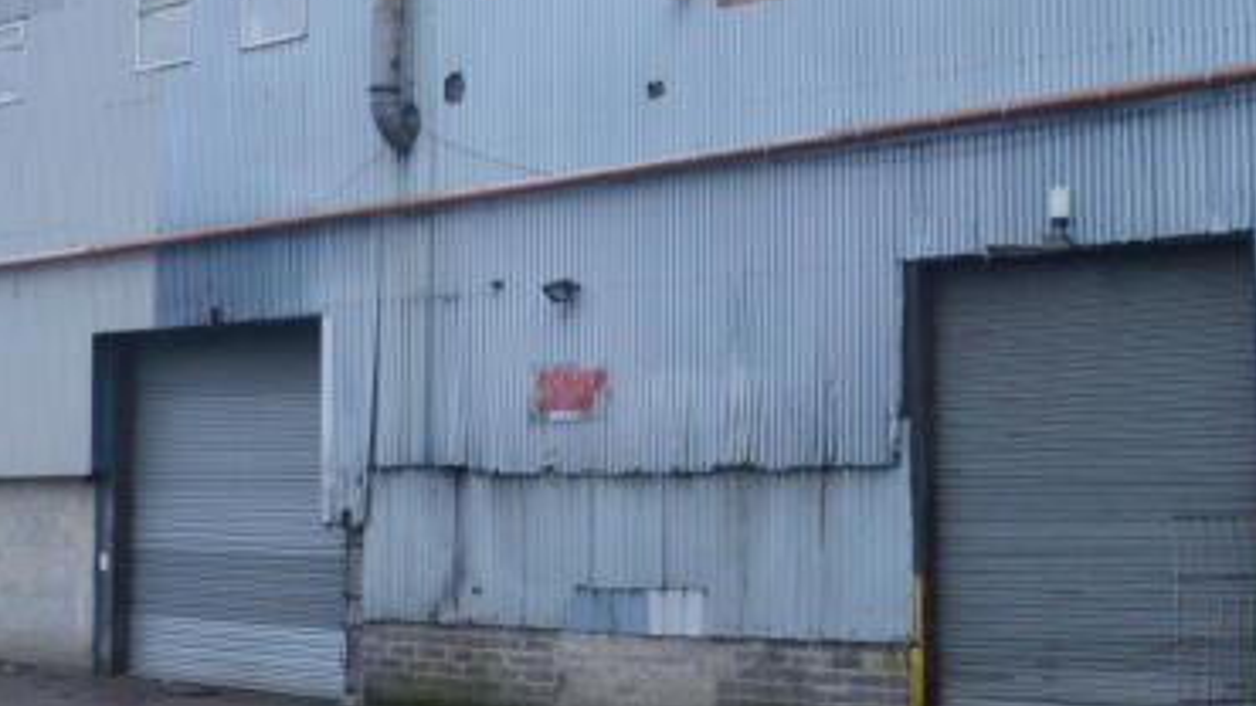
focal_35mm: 72
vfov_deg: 16.6
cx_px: 484
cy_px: 144
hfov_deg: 29.3
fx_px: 2398
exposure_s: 1/100
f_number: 3.3
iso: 80
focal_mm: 7.5
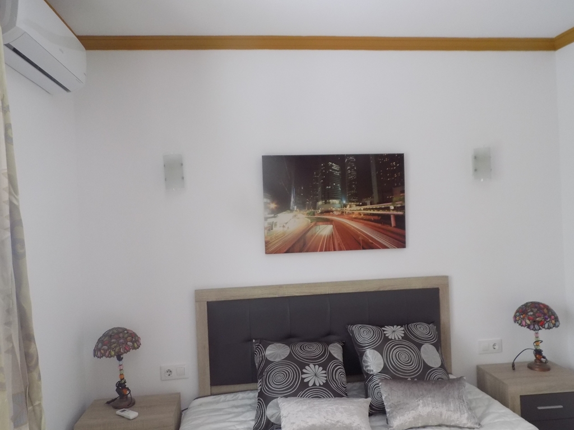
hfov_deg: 65.3
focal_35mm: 27
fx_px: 448
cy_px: 215
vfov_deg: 51.4
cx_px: 287
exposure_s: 1/30
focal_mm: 4.8
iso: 200
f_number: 3.2
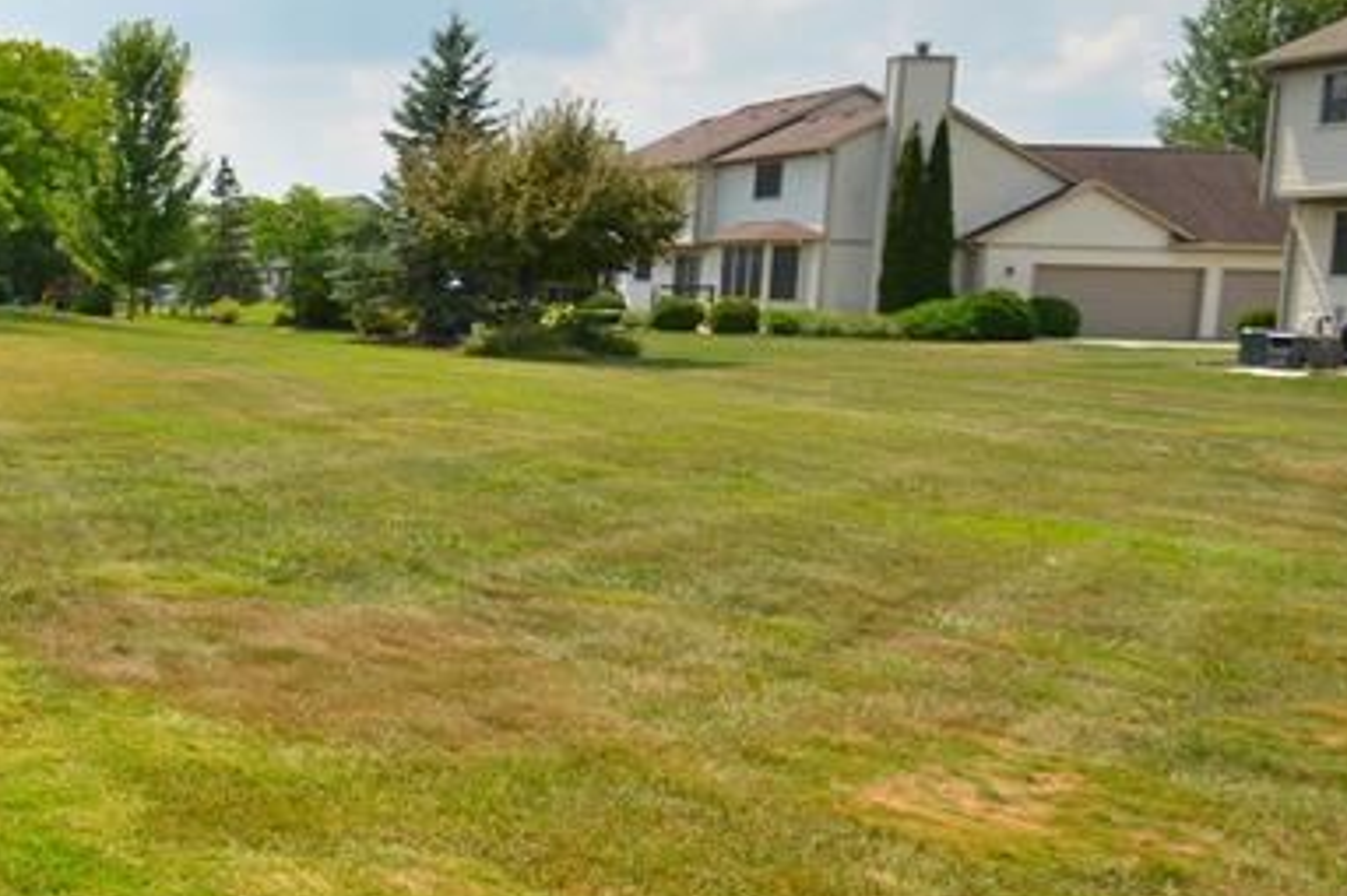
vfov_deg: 33.3
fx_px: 1496
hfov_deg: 36.5
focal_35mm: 40
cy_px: 390
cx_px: -295
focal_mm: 10
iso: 100
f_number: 8
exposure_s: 1/250
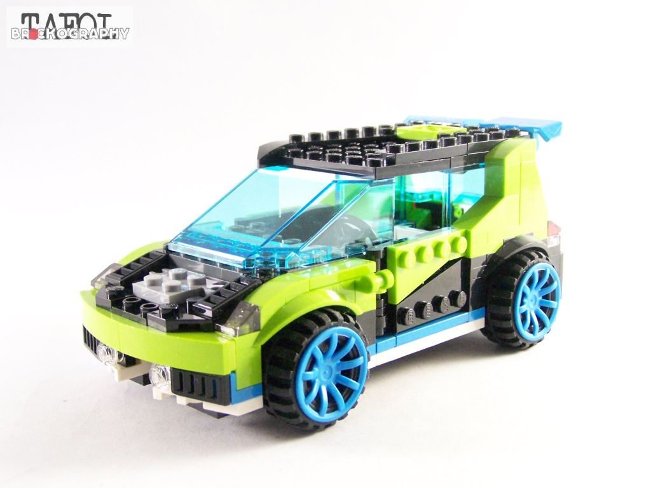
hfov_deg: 34.3
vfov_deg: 26.1
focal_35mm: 56
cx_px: 326
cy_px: 244
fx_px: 1053
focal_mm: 9.3
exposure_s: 1/45
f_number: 3.1
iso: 400
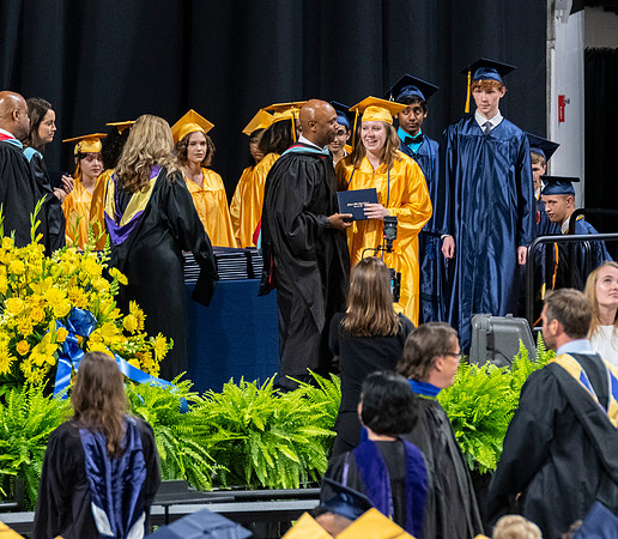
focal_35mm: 400
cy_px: 236
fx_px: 7583
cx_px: 205
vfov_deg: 4.1
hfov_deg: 4.7
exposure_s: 1/200
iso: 2000
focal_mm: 190
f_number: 4
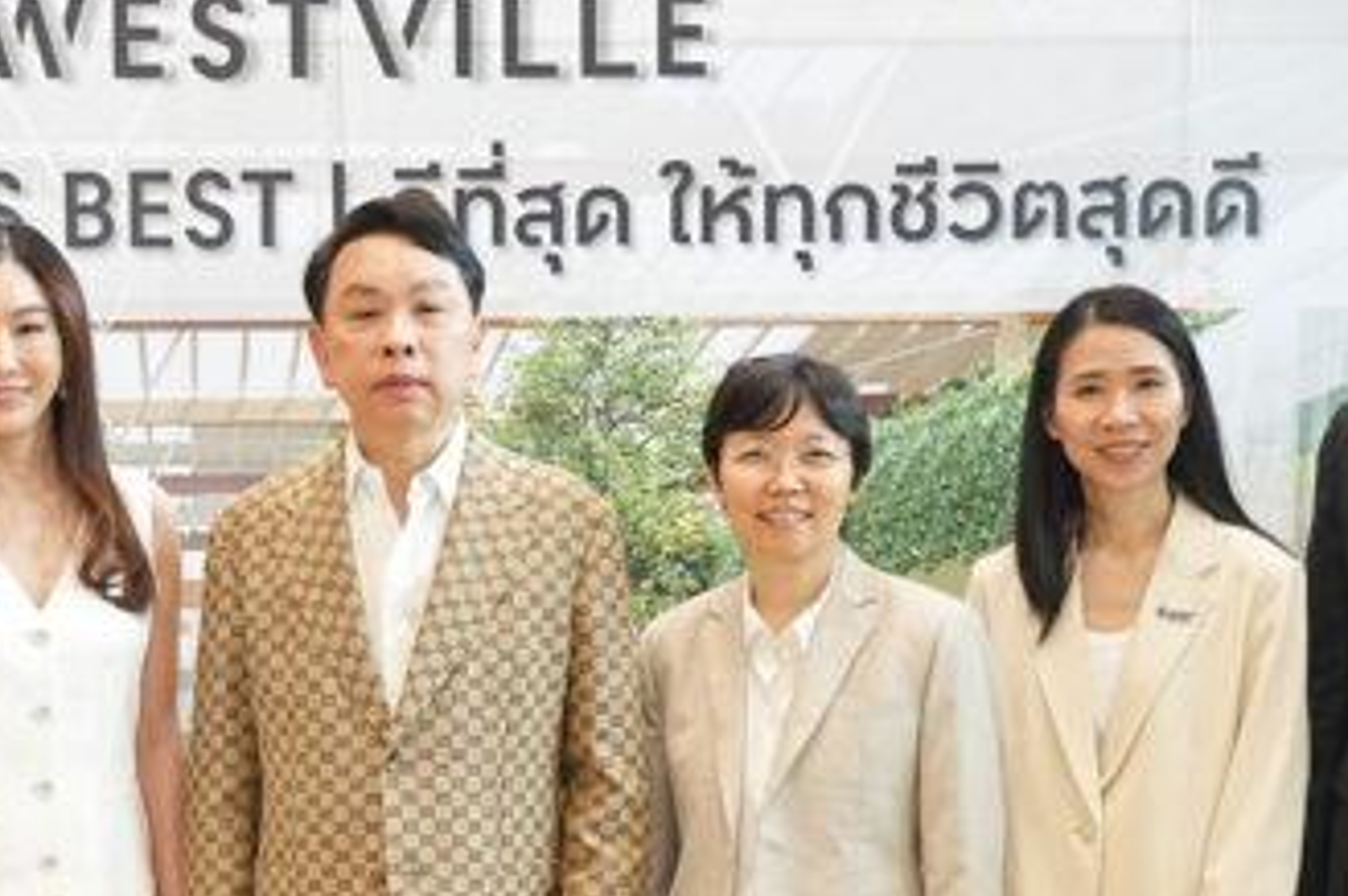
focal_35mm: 68
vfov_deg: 19.5
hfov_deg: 29.3
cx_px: 366
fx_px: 2544
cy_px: 838
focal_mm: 29
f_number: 4
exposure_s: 1/125
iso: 1600
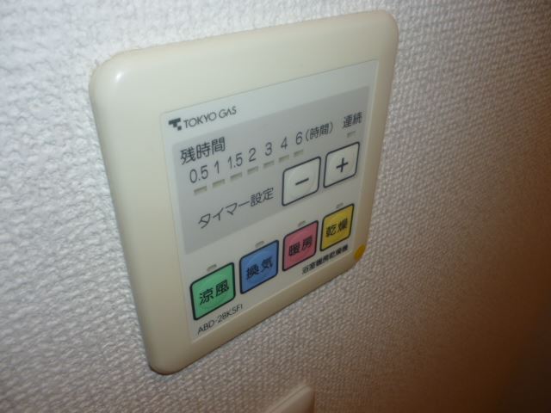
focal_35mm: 28
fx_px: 446
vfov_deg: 49.7
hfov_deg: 63.4
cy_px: 206
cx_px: 276
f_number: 3.1
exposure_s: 1/60
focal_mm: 5
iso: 100
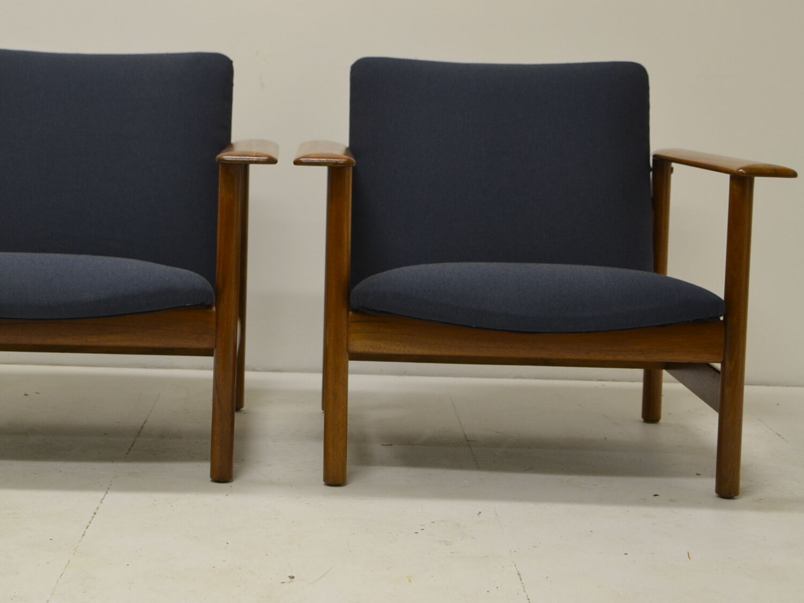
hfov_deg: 27.3
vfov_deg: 20.7
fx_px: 1649
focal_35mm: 71
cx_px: 287
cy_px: 216
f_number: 4.2
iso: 400
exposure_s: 1/30
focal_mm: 32
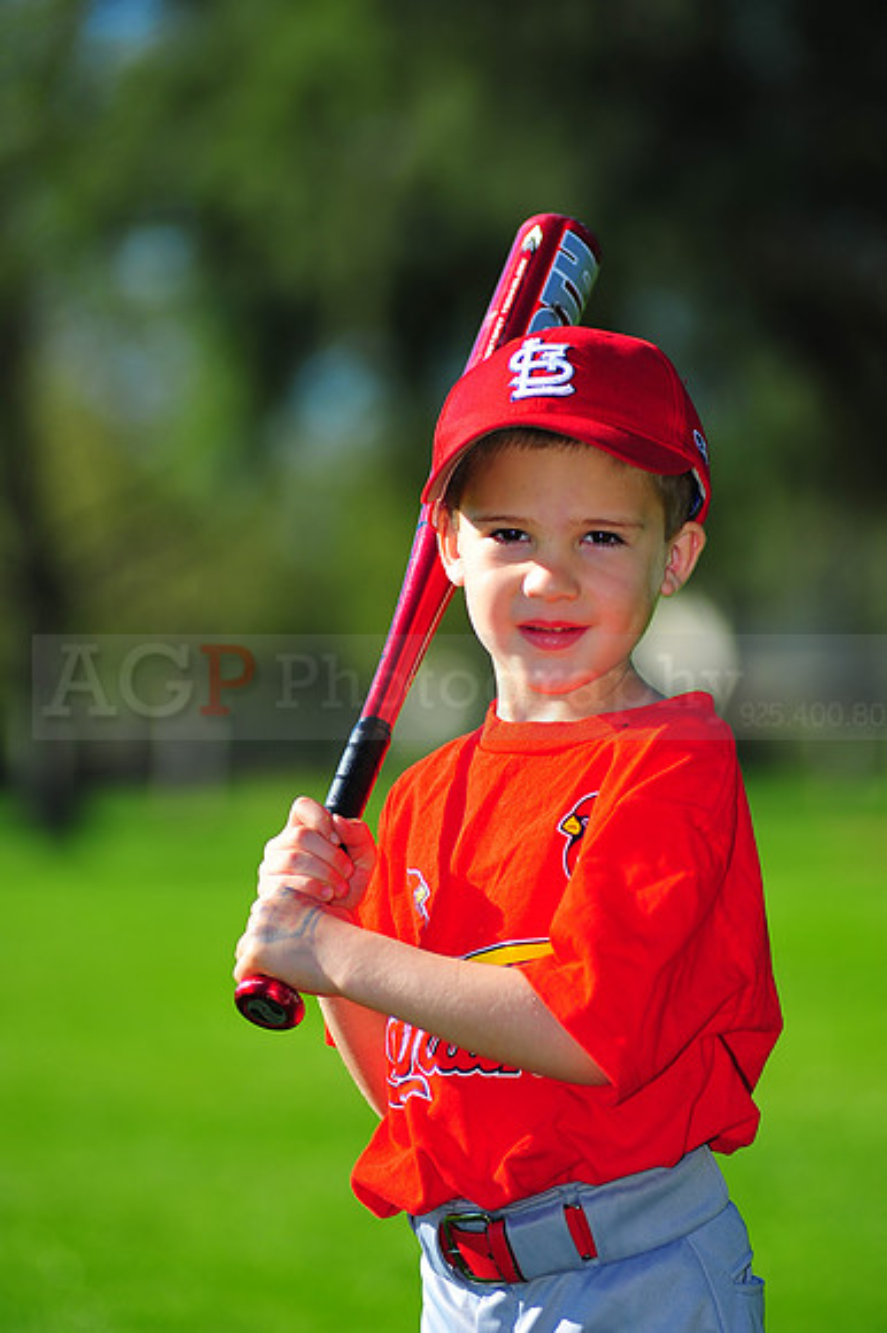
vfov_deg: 11.4
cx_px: 444
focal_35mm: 180
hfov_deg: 7.6
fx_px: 6660
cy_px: 666
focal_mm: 180
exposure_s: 1/1600
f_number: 4
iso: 200
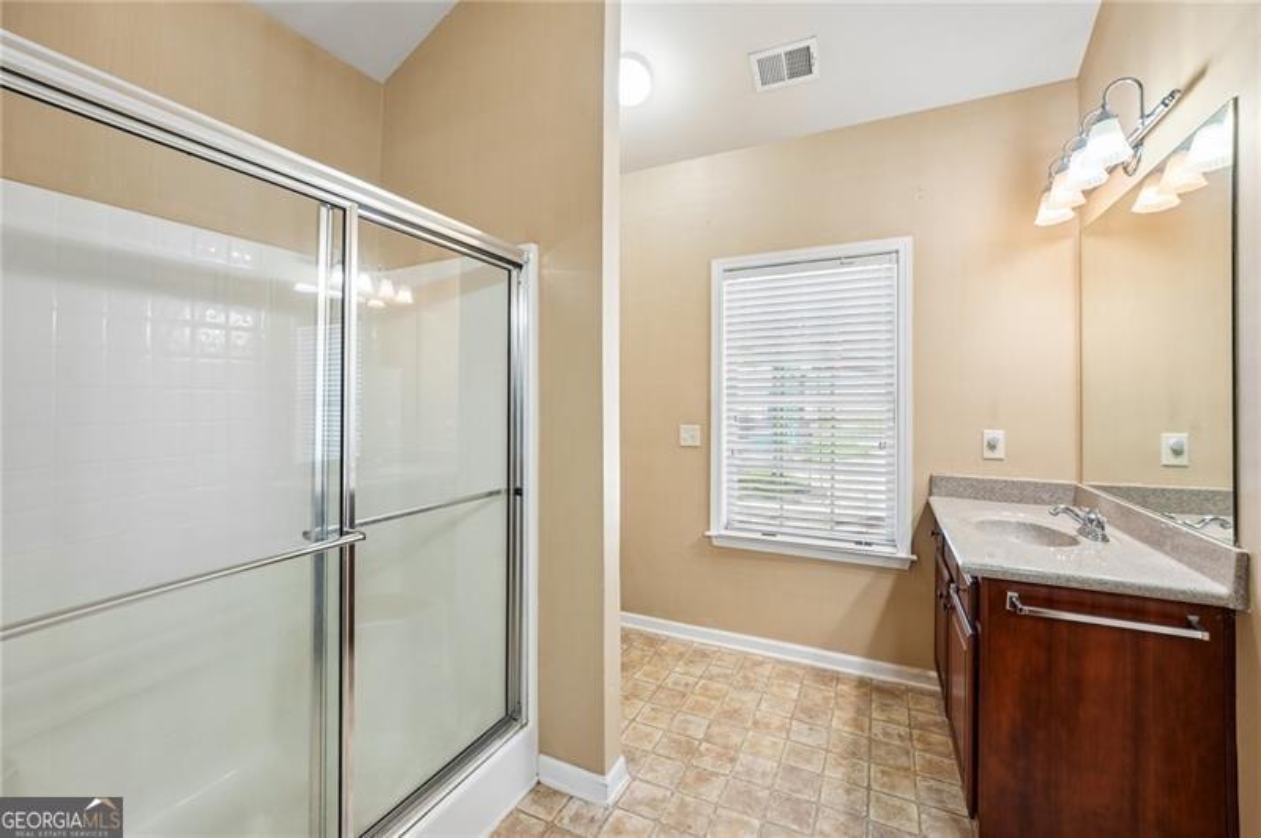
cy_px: 419
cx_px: 630
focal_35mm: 14
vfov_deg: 81.1
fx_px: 490
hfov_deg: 104.3
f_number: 8
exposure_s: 1/10
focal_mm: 14
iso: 320
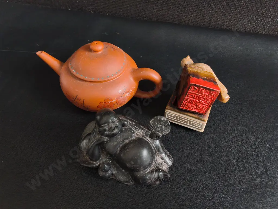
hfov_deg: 65.3
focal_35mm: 27
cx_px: 139
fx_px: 217
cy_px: 104
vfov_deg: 51.4
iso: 100
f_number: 2
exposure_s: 1/100
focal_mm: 2.87
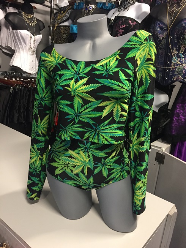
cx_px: 93
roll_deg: -4.5
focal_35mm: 29
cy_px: 124
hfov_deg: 48.2
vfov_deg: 61.7
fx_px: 208
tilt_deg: -16.7
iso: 160
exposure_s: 1/30
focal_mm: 4.15
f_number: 2.2
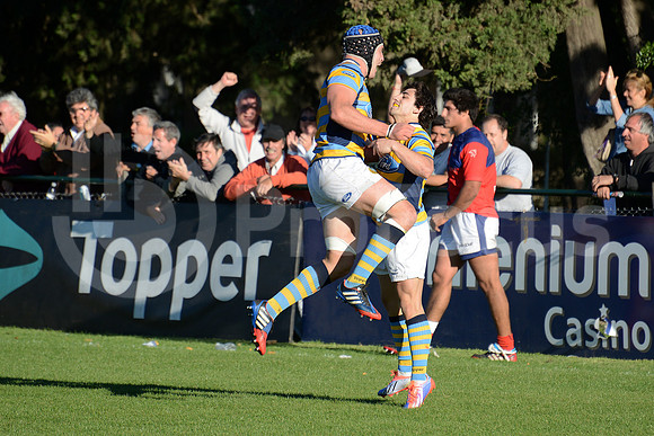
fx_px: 5451
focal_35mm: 300
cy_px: 218
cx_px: 327
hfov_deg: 6.9
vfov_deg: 4.6
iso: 400
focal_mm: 300
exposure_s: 1/1000
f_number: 5.6
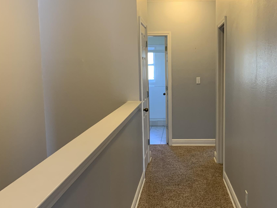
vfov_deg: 31.5
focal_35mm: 46
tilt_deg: -7.4
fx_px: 368
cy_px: 121
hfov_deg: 41.0
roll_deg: -0.5
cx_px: 173
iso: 250
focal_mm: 4.25
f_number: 1.8
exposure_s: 1/60
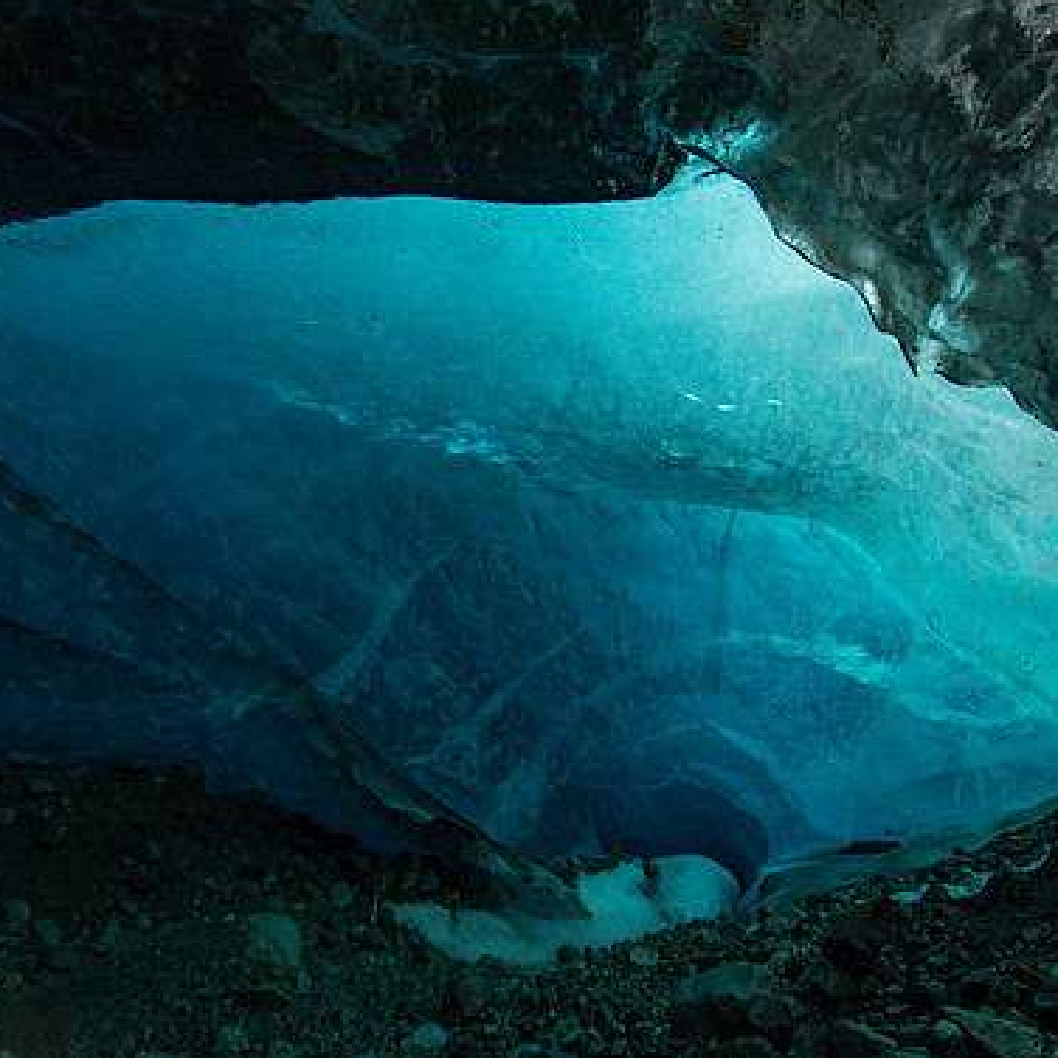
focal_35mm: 21
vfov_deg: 72.1
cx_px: 526
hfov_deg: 72.1
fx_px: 726
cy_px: 519
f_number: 3.5
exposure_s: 1/60
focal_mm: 11
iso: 400
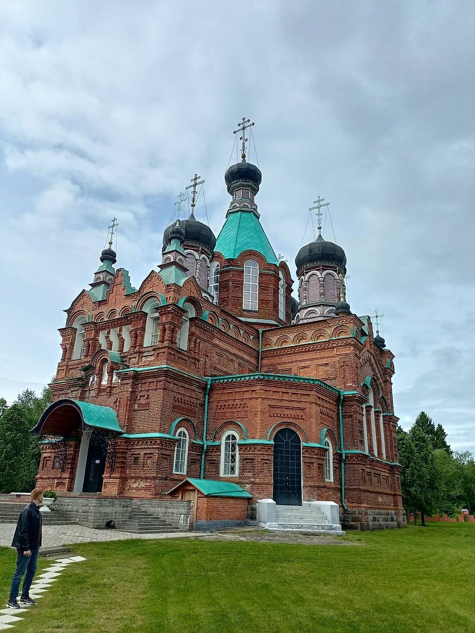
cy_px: 316
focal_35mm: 28
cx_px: 238
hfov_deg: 49.7
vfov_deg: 63.4
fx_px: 512
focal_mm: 4.69
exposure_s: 1/2994
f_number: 1.8
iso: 114
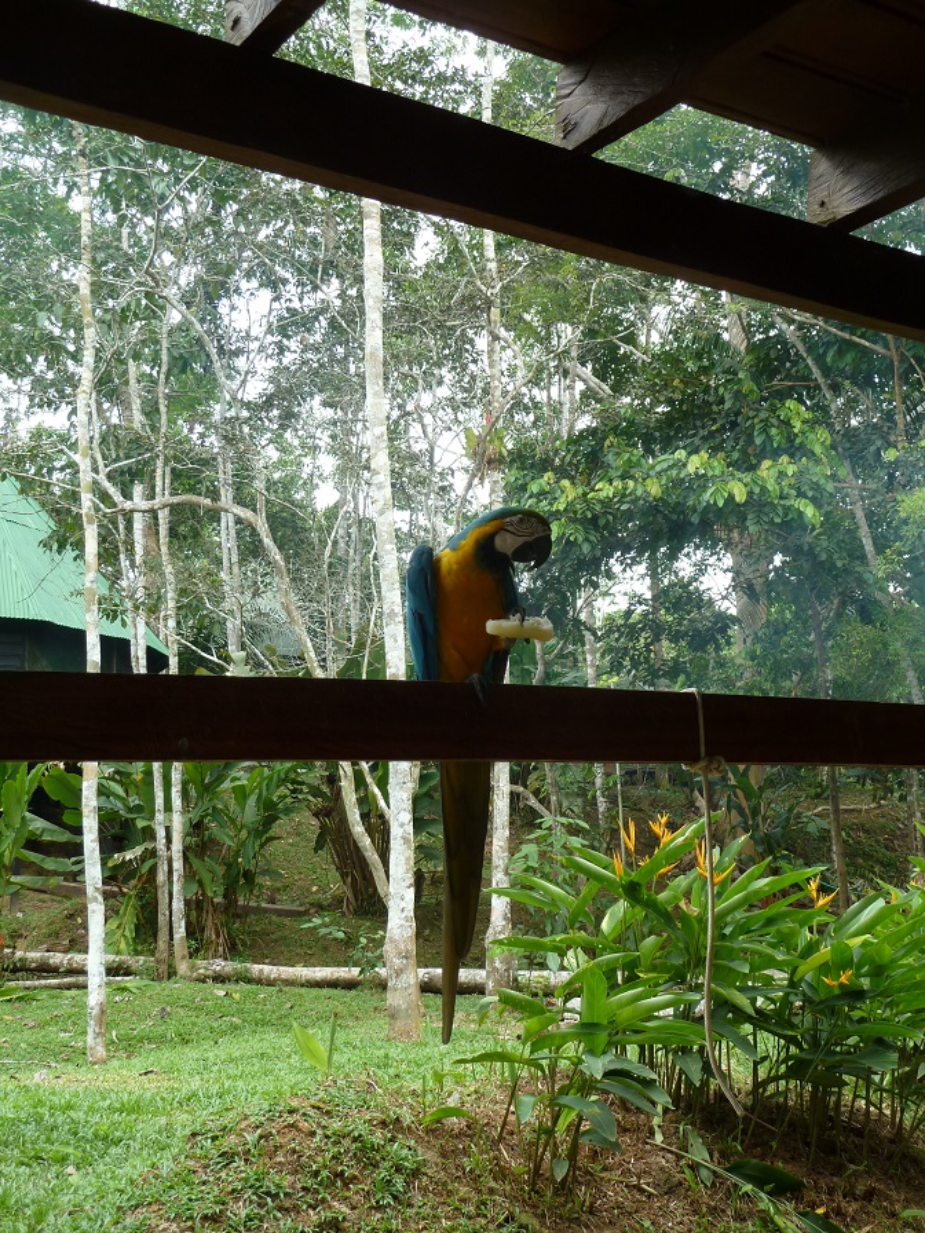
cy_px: 616
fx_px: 1568
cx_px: 462
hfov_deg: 32.9
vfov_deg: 42.9
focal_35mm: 44
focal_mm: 7.3
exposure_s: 1/100
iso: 80
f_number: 3.7
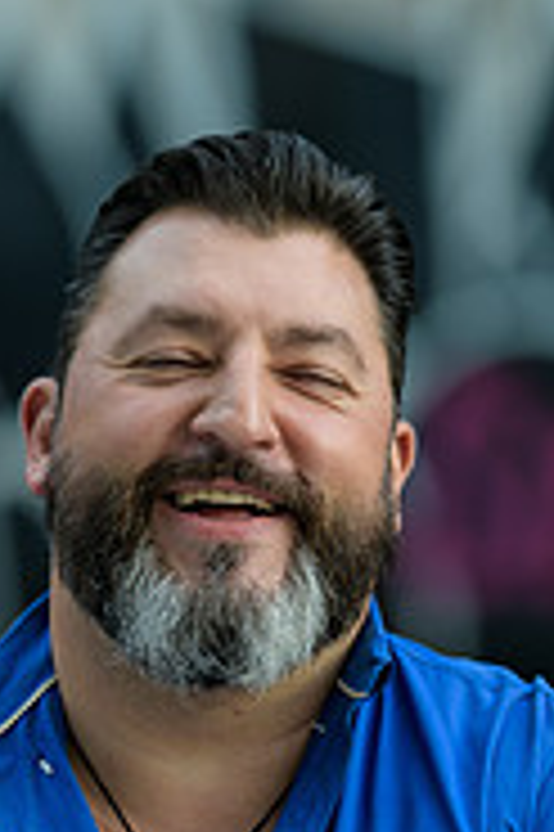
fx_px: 7585
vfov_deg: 6.3
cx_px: 225
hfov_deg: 4.2
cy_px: 535
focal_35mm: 328
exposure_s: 1/250
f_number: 2
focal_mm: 135
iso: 200
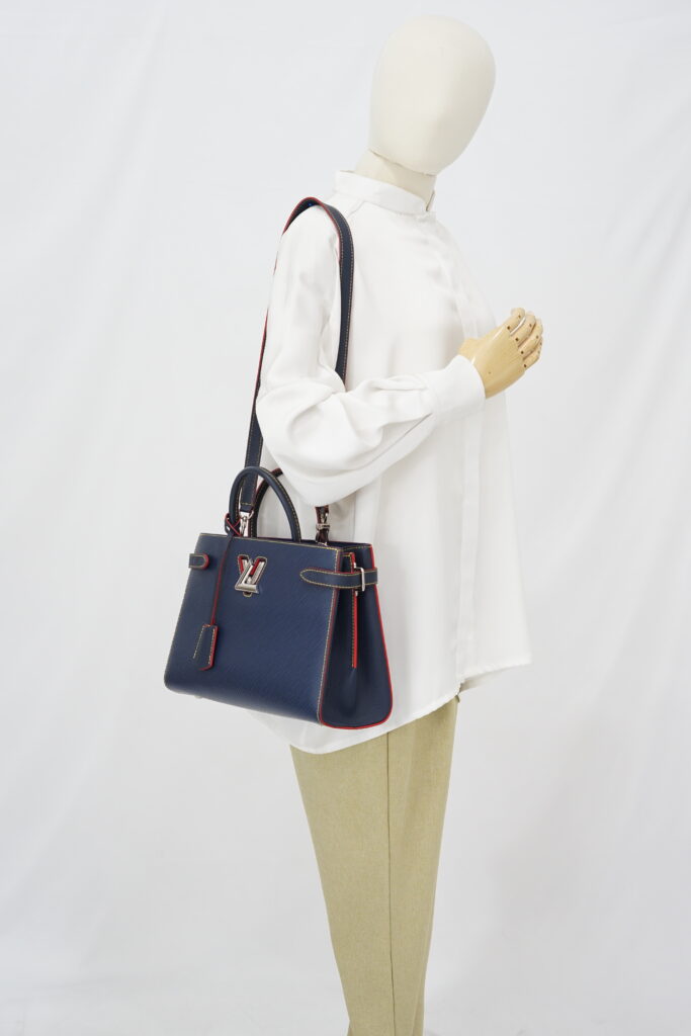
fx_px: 1439
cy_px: 518
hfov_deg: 27.0
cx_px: 346
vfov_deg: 39.6
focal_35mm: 50
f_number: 6.3
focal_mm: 50
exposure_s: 1/10
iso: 640
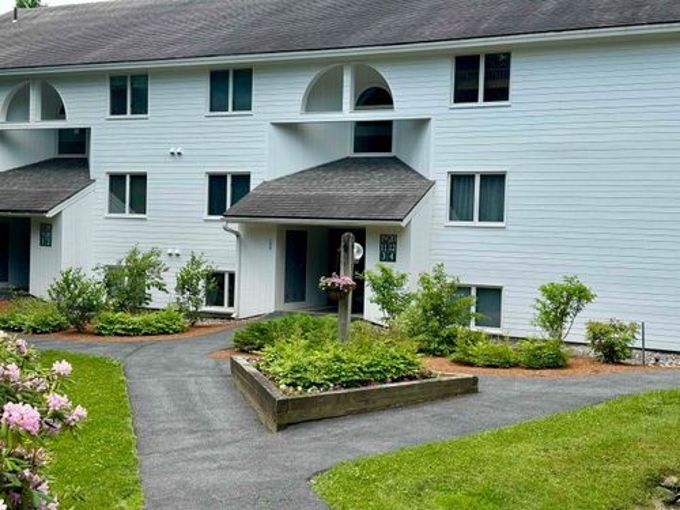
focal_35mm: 48
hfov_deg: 39.7
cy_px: 255
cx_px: 340
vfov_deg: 30.3
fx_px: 943
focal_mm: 6.76
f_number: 1.78
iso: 64
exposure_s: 1/1490
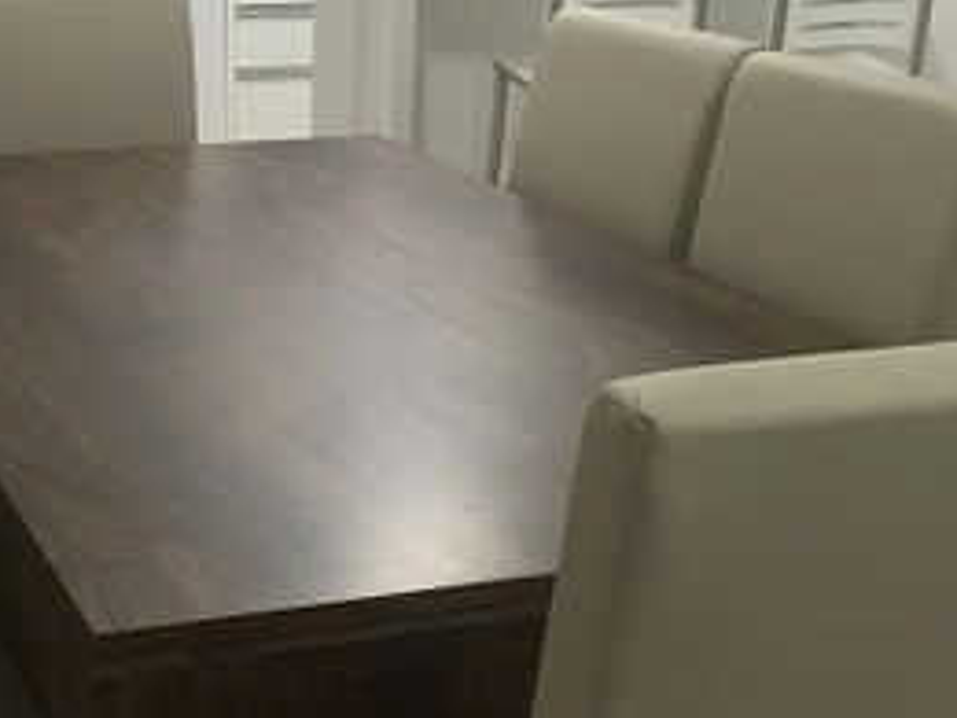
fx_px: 1355
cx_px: 184
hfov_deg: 37.4
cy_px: 129
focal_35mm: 49
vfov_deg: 28.9
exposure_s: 1/30
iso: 80
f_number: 2.2
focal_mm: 4.15
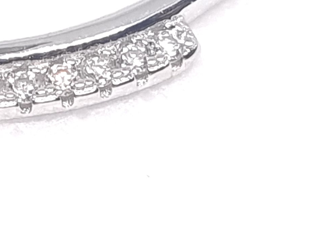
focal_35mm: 101
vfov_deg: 13.9
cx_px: -41
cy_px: -93
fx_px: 937
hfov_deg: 18.6
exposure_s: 1/90
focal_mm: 6.7
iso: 50
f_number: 1.8
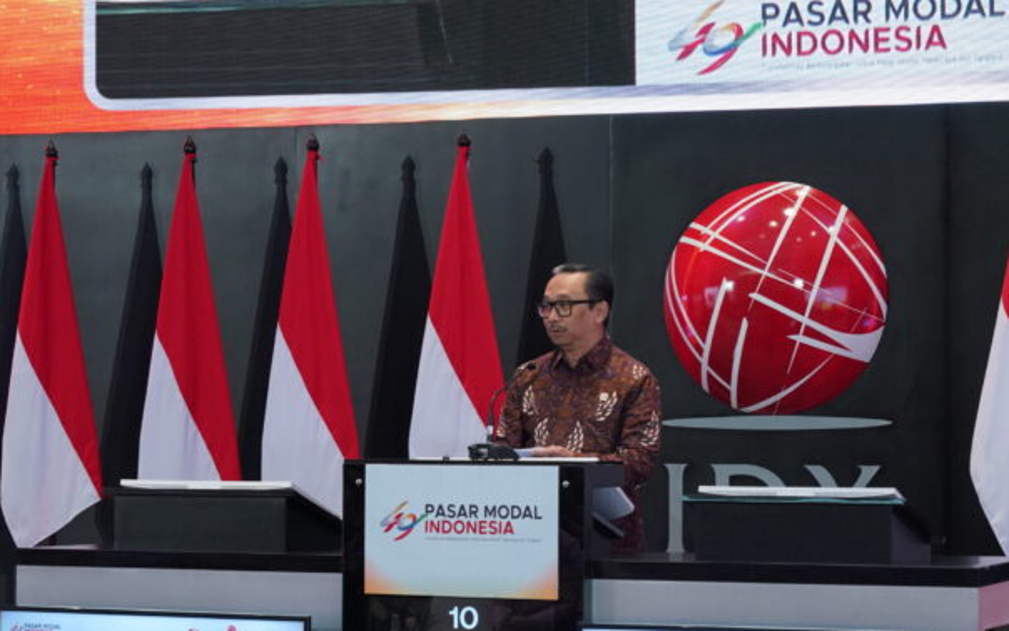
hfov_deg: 16.8
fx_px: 3411
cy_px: 363
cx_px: 580
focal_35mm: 124
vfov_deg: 10.6
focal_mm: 70
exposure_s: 1/100
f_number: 2.8
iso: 2000
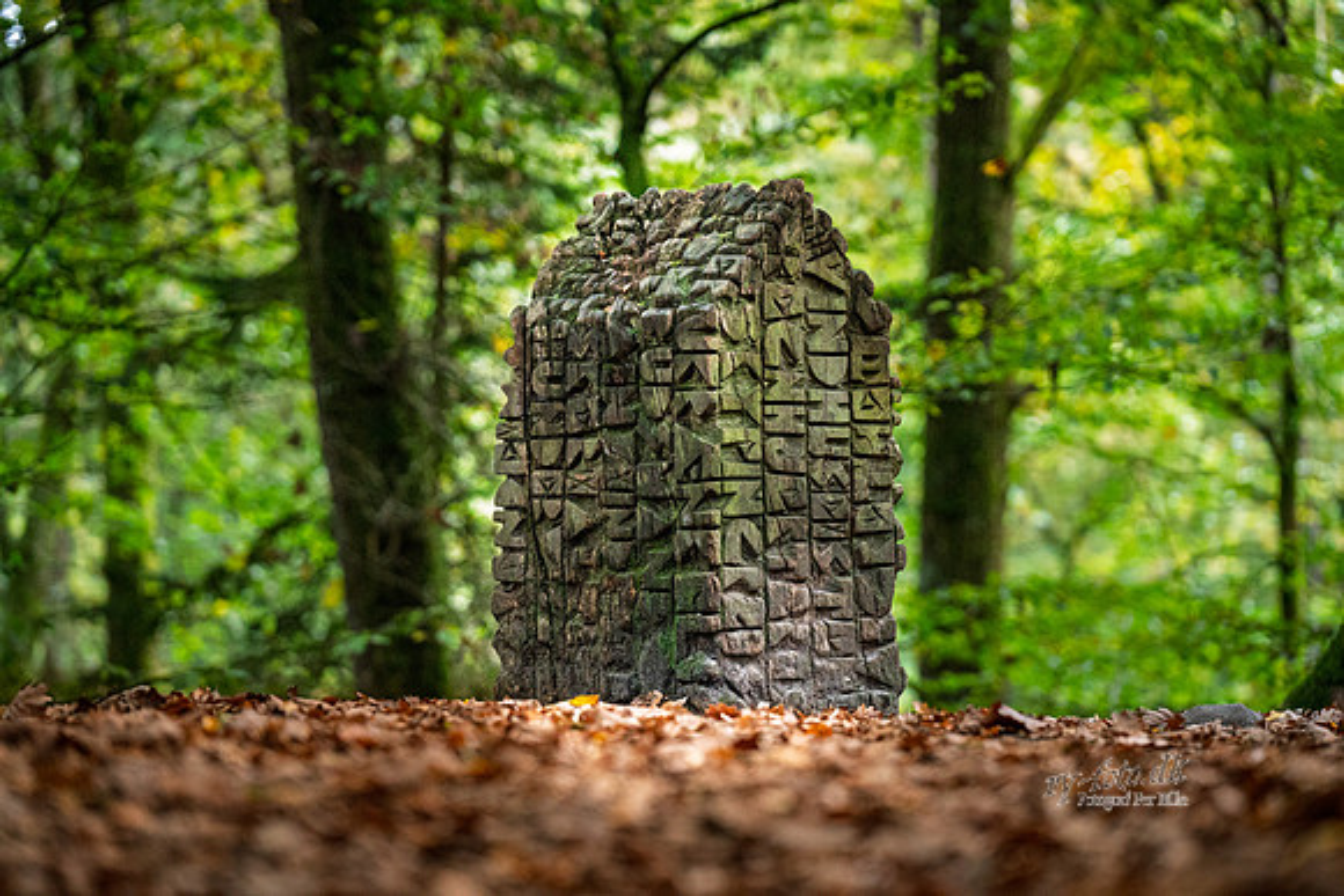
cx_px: 672
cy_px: 448
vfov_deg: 9.5
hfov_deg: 14.2
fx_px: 5377
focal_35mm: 144
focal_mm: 144
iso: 8000
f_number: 3.2
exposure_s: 1/1250
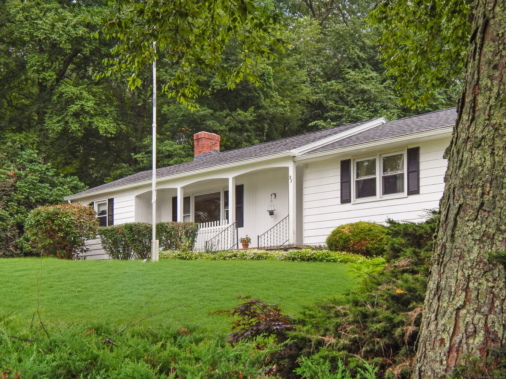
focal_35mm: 49
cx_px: 253
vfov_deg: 29.7
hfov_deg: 38.9
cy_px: 190
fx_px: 716
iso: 125
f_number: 3.7
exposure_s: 1/160
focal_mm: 8.6
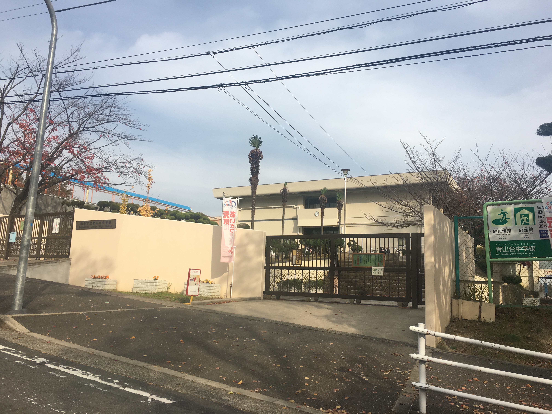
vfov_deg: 48.2
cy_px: 207
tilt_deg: +9.7
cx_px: 276
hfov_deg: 61.7
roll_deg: -2.3
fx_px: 462
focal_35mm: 29
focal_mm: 4.15
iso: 25
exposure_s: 1/1261
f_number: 2.2
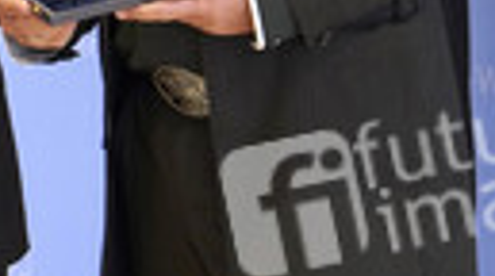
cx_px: 71
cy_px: -4
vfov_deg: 5.3
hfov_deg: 9.4
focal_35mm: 228
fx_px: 2987
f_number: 4
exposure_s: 1/160
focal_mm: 70
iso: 3200
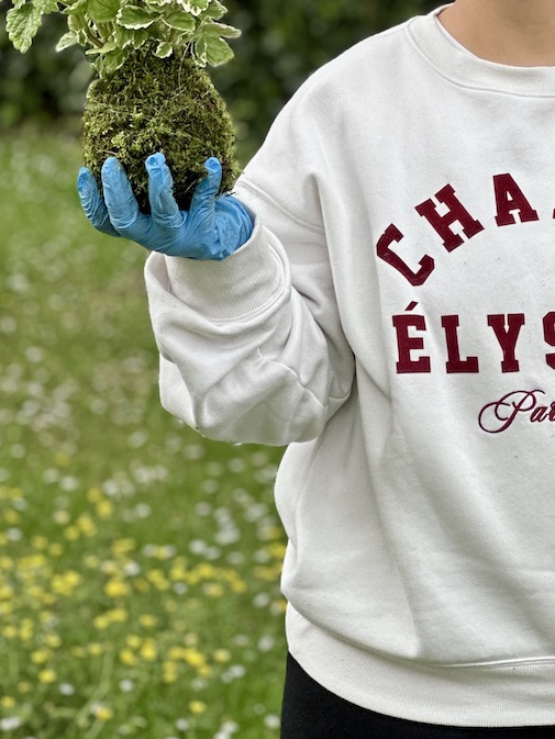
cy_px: -26
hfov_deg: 8.1
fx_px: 3911
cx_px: 601
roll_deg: -0.6
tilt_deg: -2.5
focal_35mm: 183
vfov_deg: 10.7
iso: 40
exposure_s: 1/121
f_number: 2.8
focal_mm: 9
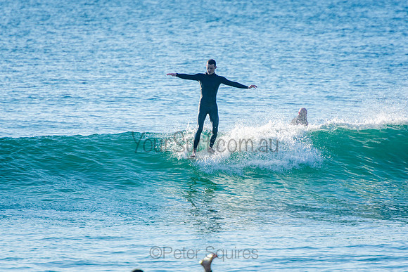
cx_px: 204
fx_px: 6801
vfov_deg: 2.3
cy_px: 136
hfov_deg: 3.4
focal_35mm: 600
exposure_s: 1/1250
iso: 250
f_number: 5.6
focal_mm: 400
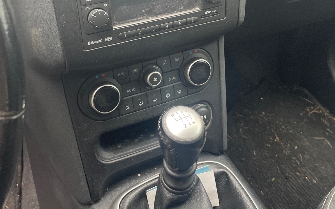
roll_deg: -6.3
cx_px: 155
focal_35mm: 46
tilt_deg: -39.1
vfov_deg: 27.4
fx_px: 420
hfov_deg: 43.5
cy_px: 39
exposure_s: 1/78
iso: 125
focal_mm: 4.2
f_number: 1.6
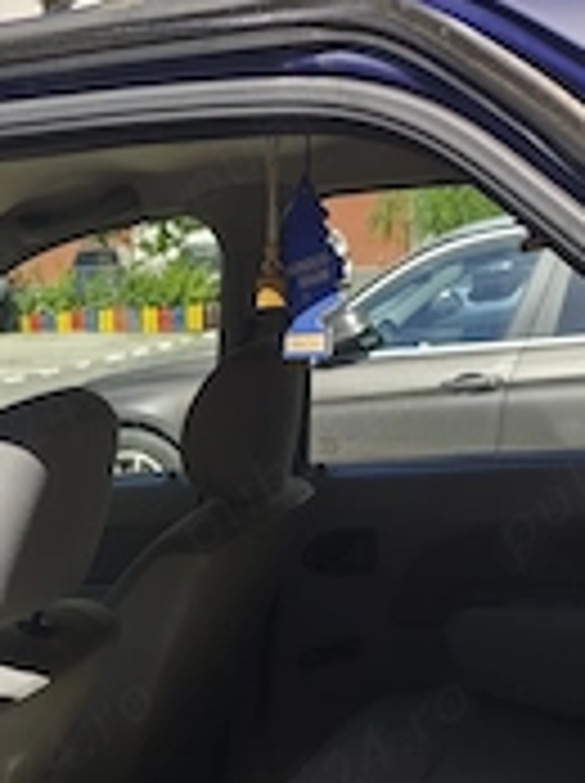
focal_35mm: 53
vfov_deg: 31.9
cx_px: 166
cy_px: 864
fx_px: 1197
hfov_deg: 27.2
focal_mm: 6.19
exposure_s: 1/143
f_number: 1.65
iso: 50
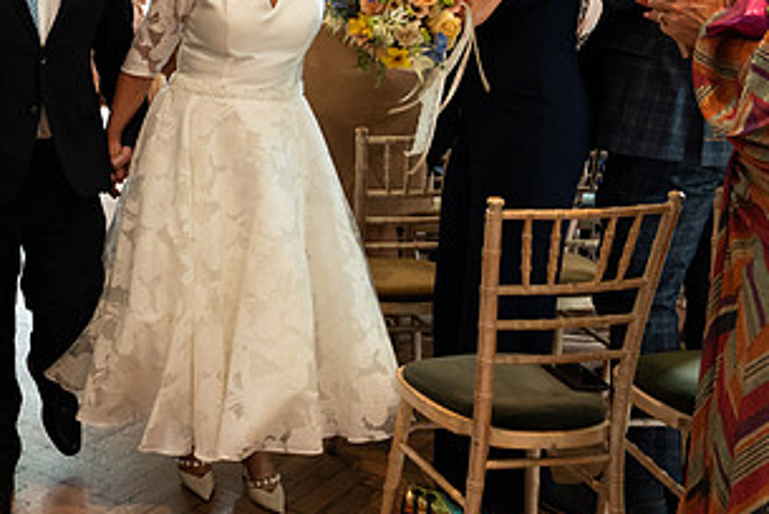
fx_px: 1219
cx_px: 58
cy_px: 132
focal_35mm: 57
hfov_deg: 33.0
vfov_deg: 23.6
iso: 3200
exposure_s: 1/200
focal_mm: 30
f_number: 3.5
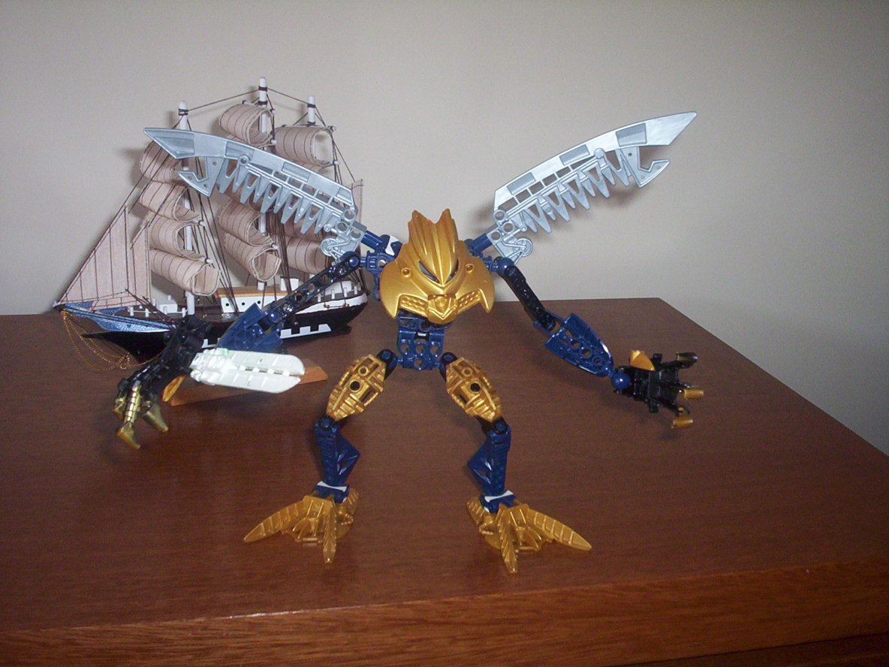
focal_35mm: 38
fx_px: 976
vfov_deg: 37.7
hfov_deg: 49.0
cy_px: 334
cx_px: 444
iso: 140
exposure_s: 1/60
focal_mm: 4.99
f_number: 4.5
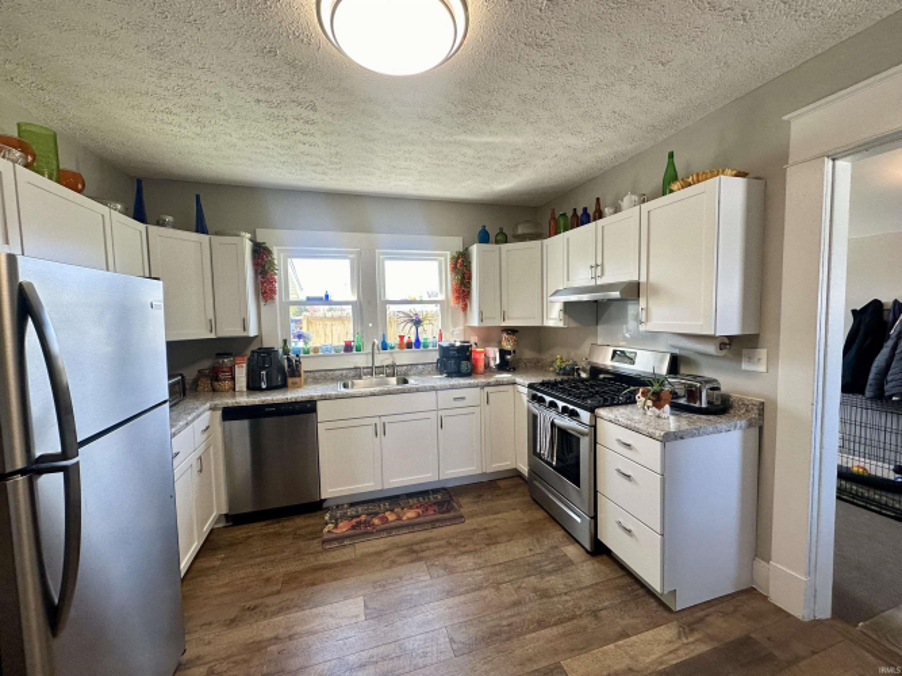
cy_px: 338
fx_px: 365
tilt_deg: -2.6
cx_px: 451
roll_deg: +0.9
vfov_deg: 85.7
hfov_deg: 102.1
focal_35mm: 14
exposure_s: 1/120
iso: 125
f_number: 2.2
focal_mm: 2.22
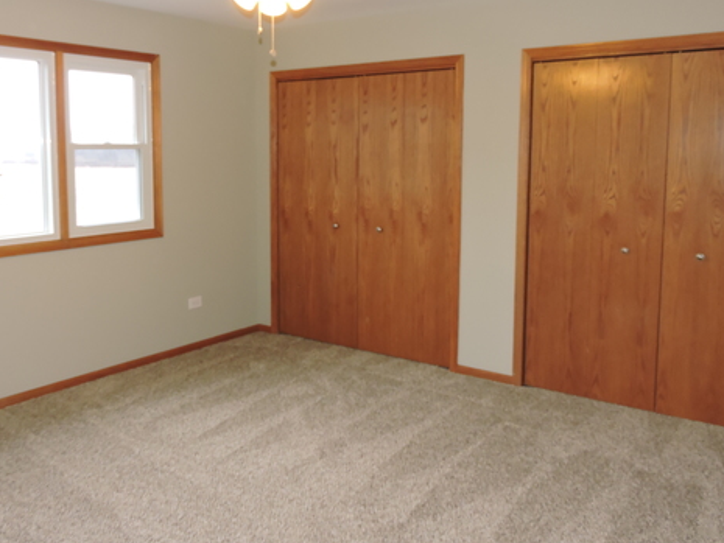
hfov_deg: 55.0
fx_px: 690
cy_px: 218
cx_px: 296
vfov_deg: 42.8
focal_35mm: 33
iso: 220
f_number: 3.3
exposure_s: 1/30
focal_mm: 4.3
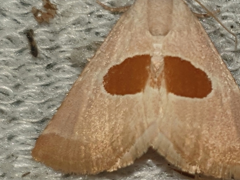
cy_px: 85
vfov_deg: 38.7
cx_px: 155
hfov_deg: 49.4
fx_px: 257
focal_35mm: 37
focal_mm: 4.3
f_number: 1.5
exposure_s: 1/2959
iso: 50
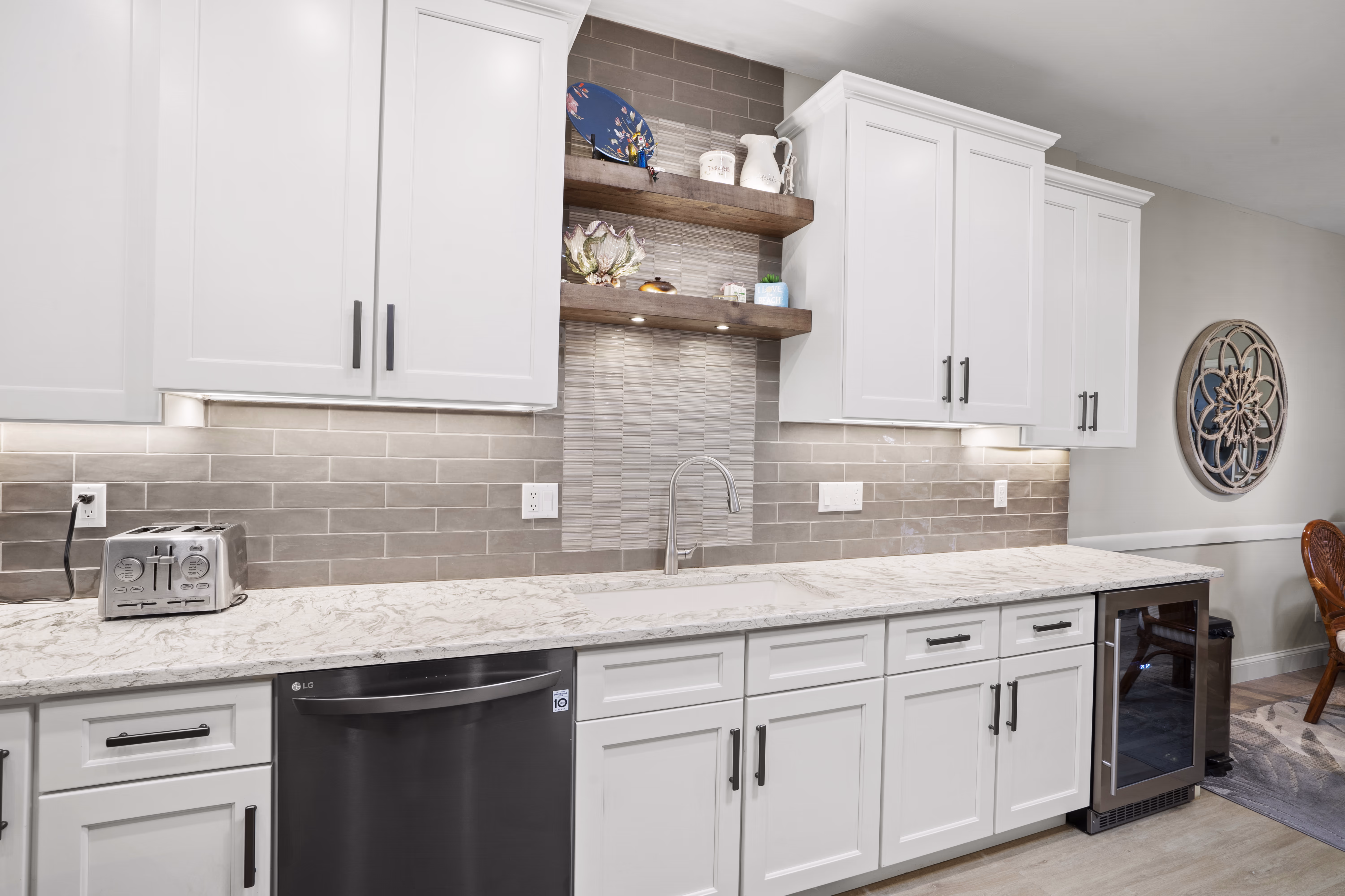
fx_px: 598
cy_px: 448
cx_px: 672
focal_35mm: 16
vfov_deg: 73.7
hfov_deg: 96.7
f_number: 11
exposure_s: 1/2.5
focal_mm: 16
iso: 320
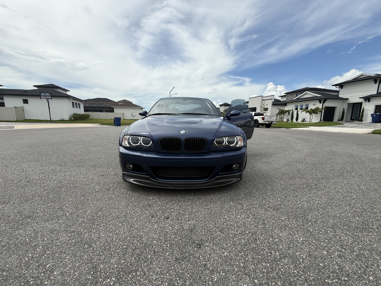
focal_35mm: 14
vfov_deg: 85.7
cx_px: 190
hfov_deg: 102.1
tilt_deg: -9.9
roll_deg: -1.4
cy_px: 143
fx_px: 154
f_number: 2.2
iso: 50
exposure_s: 1/1745
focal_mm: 2.22
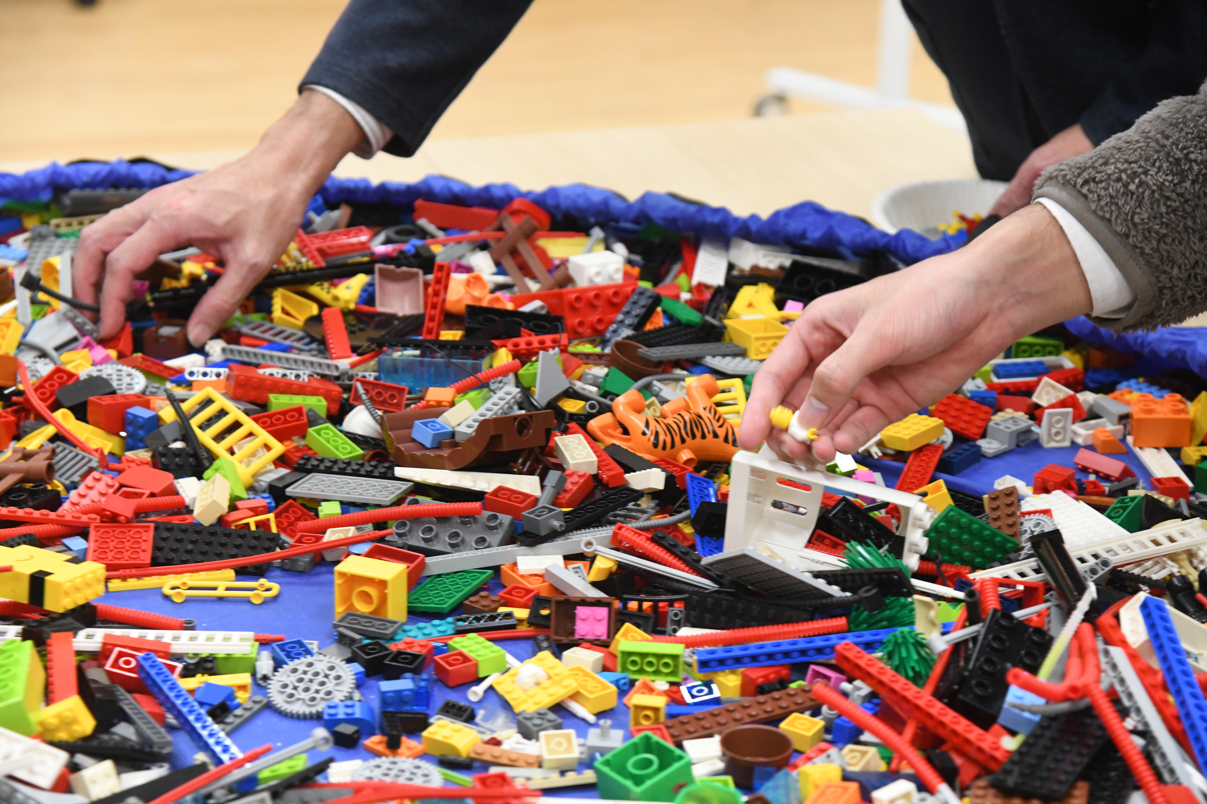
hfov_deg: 23.9
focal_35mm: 85
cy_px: 402
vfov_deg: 16.1
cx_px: 604
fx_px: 2850
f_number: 5
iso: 4000
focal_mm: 85
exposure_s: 1/100
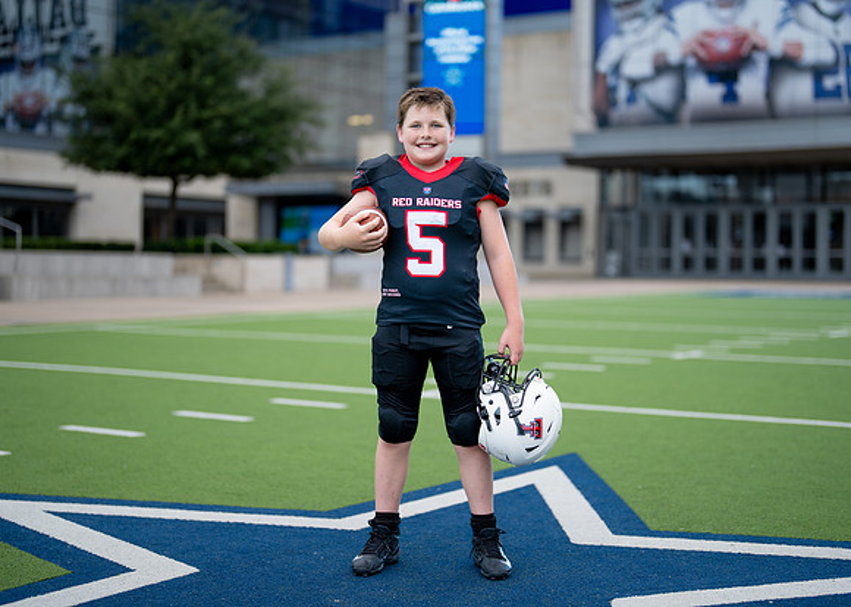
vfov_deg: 23.7
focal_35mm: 60
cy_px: 281
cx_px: 440
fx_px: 1446
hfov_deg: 32.8
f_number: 1.2
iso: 100
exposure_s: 1/1250
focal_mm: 50
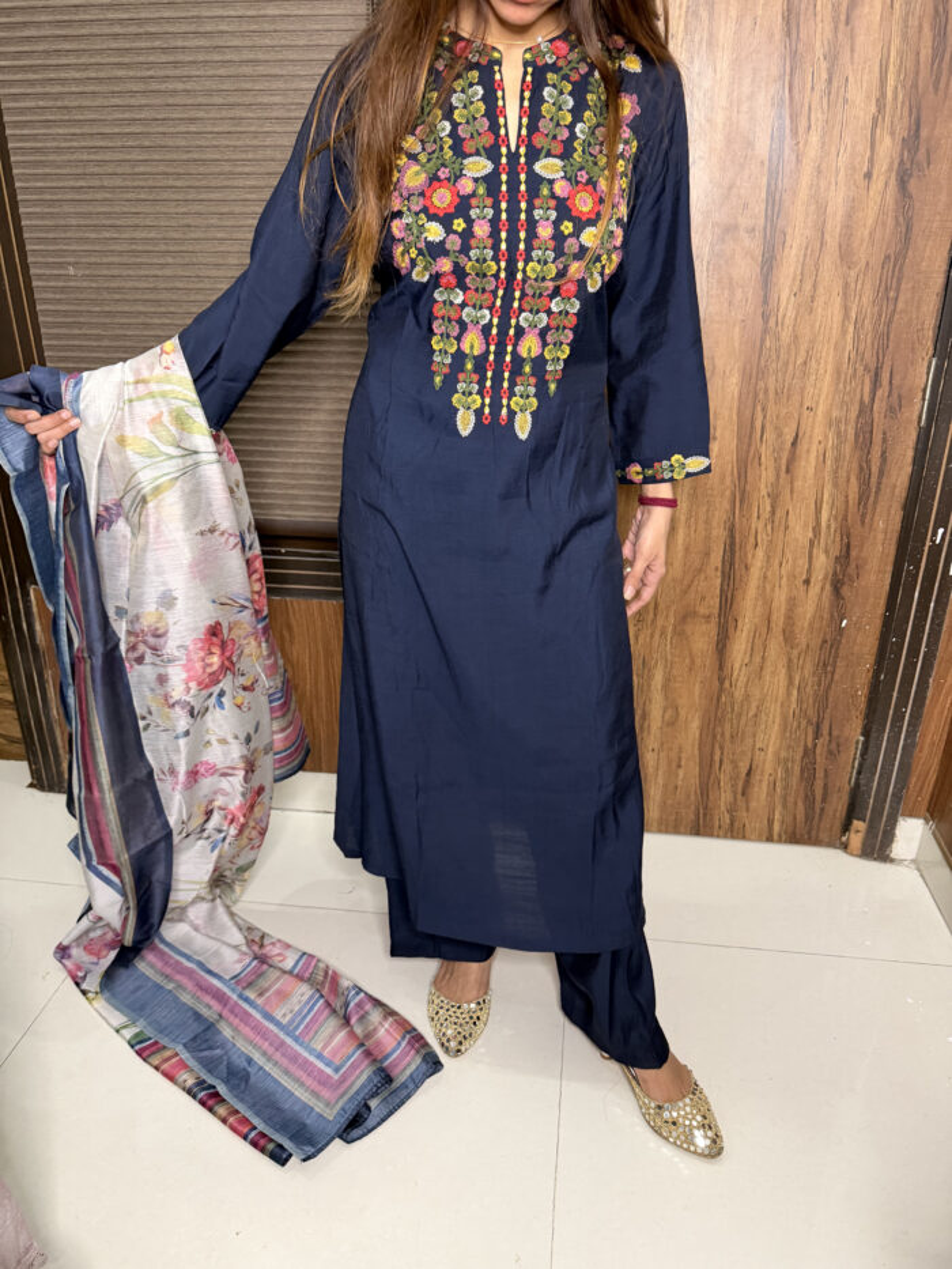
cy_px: 634
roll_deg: -1.0
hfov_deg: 56.8
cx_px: 476
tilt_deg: -24.2
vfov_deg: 71.6
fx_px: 880
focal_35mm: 24
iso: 320
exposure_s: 1/50
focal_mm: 6.76
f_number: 1.78
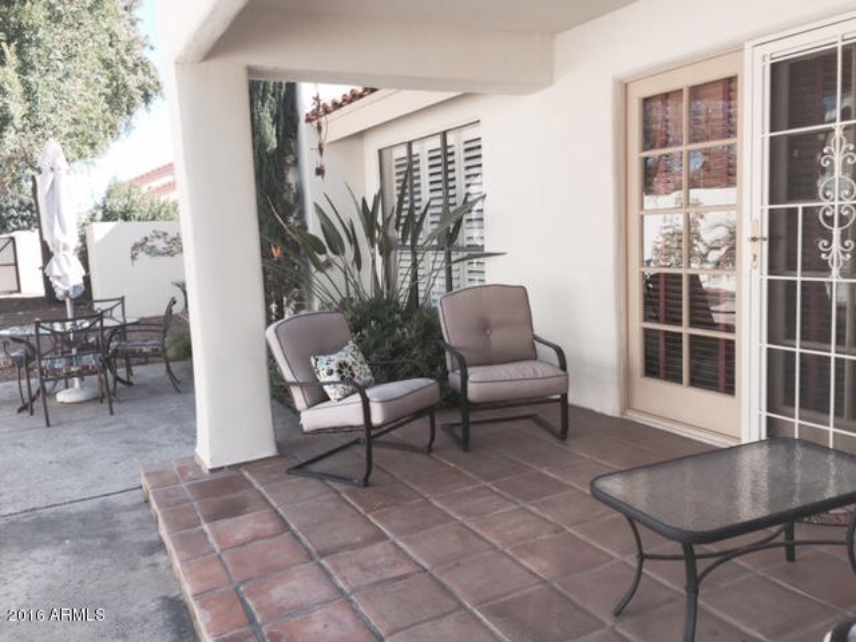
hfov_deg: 61.7
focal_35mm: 29
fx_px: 717
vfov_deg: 48.2
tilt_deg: -7.0
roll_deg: +1.2
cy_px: 321
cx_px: 428
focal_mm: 4.15
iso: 32
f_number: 2.2
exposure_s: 1/363
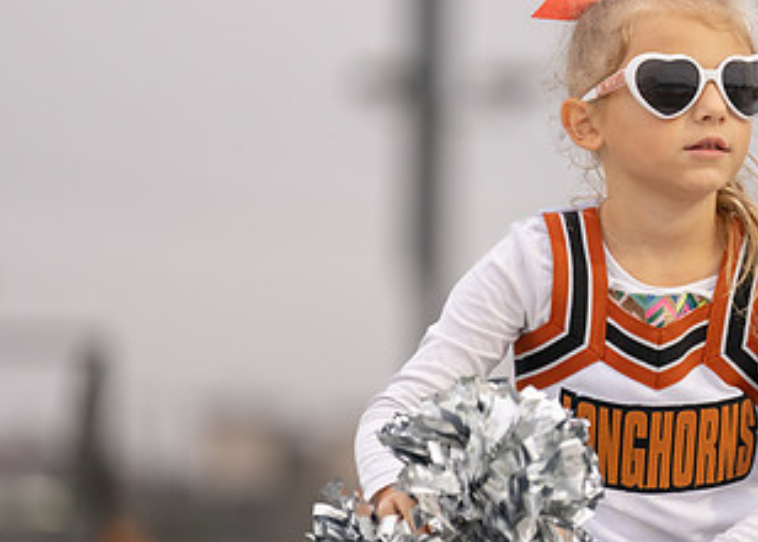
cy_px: 286
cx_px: 687
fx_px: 7470
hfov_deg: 5.8
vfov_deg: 4.2
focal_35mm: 347
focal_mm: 176
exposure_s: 1/1000
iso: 500
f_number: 2.8
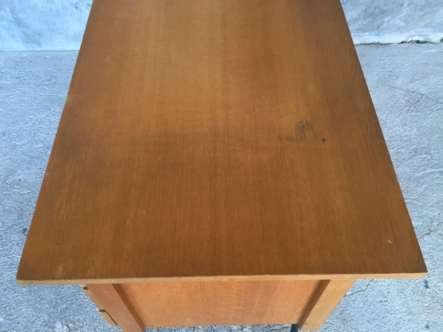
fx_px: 397
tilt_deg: -53.5
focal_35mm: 31
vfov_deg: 45.4
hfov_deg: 58.4
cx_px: 222
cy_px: 166
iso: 160
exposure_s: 1/33
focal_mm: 3.3
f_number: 2.4
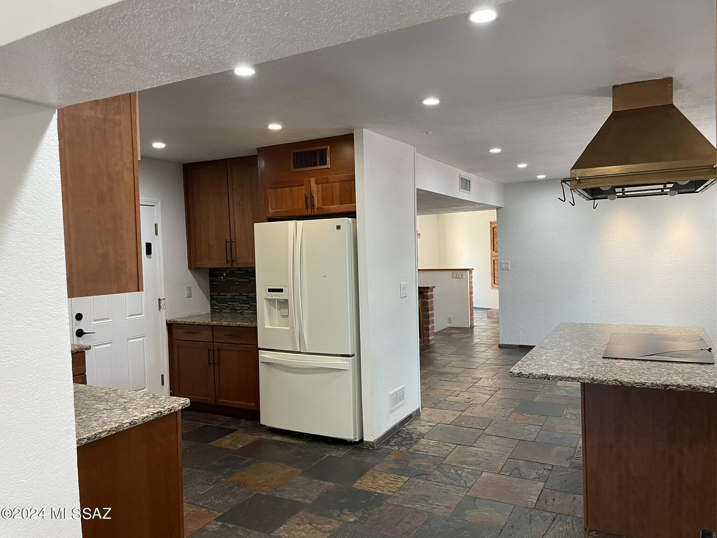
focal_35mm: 26
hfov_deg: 67.3
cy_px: 269
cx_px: 358
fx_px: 539
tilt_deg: -0.2
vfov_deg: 53.1
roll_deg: +1.9
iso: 125
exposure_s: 1/60
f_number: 1.6
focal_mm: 4.2
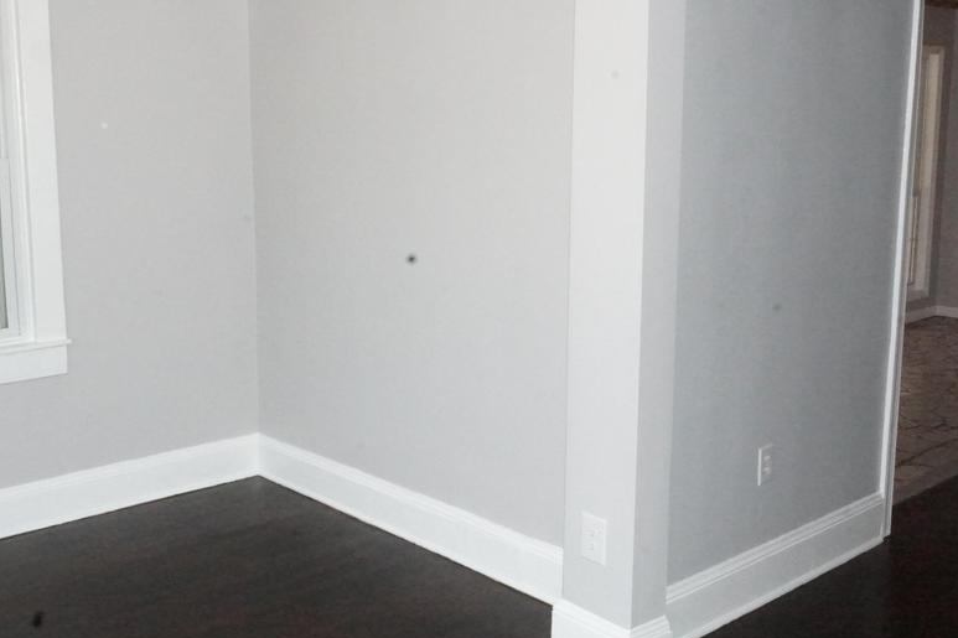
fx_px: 1091
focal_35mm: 41
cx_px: 395
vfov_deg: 32.6
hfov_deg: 47.2
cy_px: 277
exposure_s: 1/250
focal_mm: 22
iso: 6400
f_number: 18
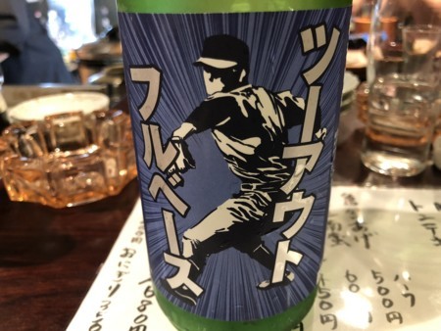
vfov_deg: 49.8
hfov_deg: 63.4
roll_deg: +0.9
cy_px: 166
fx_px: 357
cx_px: 220
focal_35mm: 28
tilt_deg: -25.1
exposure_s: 1/13
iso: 100
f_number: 1.8
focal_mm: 4
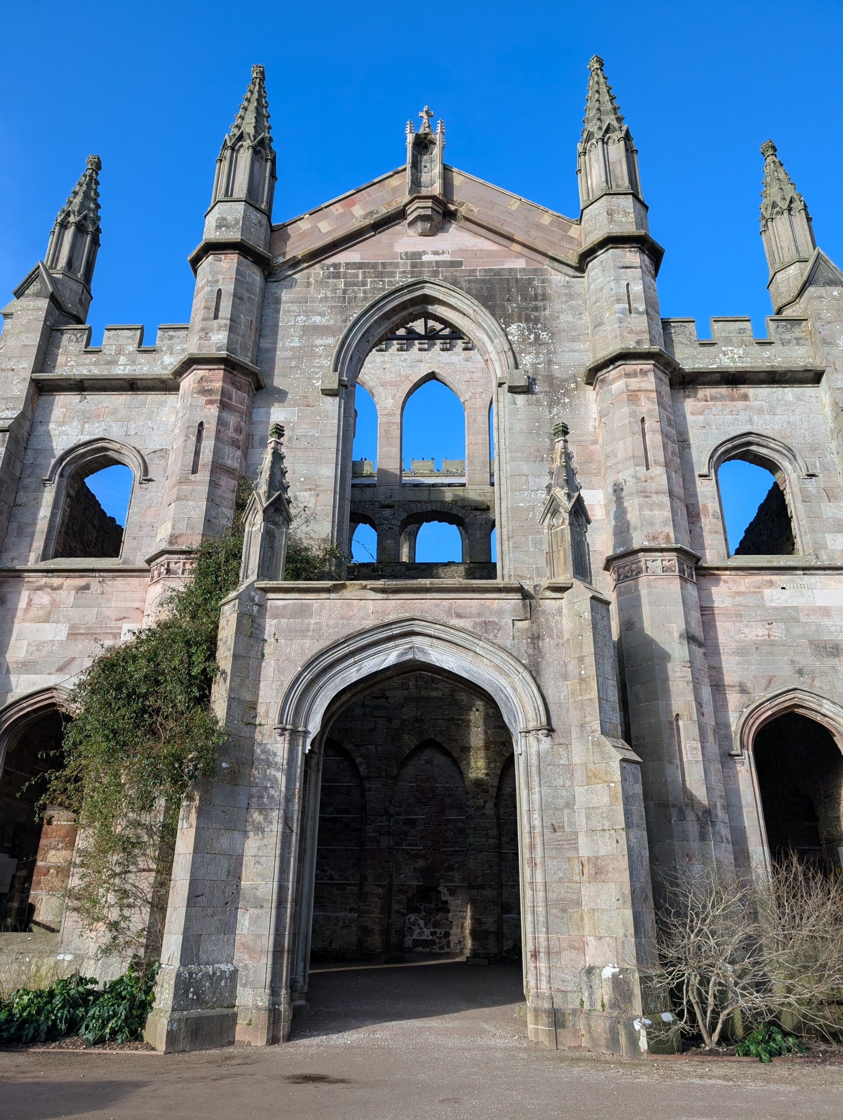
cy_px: 560
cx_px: 422
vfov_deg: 71.5
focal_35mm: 24
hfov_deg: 56.9
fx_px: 777
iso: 20
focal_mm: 6.9
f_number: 1.68
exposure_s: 1/439
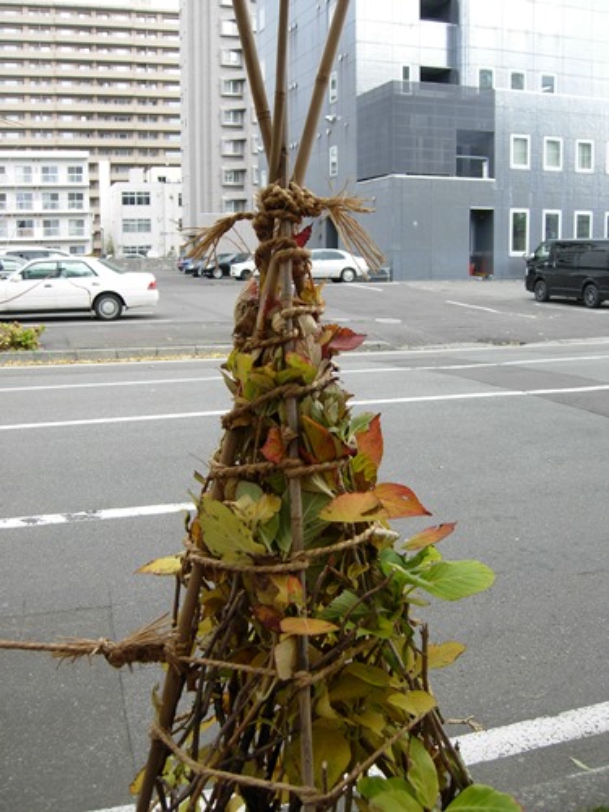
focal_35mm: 36
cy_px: 406
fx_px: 844
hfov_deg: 39.7
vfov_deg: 51.4
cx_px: 304
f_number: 3.4
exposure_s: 1/93.1
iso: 50
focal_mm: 7.5
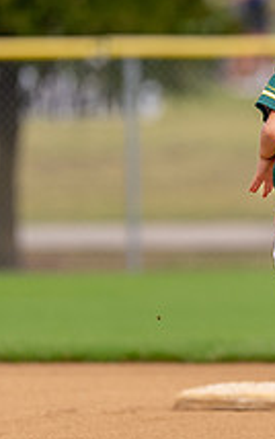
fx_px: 9628
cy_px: 125
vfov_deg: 2.6
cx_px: 306
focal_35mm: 804
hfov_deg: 1.6
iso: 250
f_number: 2.8
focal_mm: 200
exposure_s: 1/1600
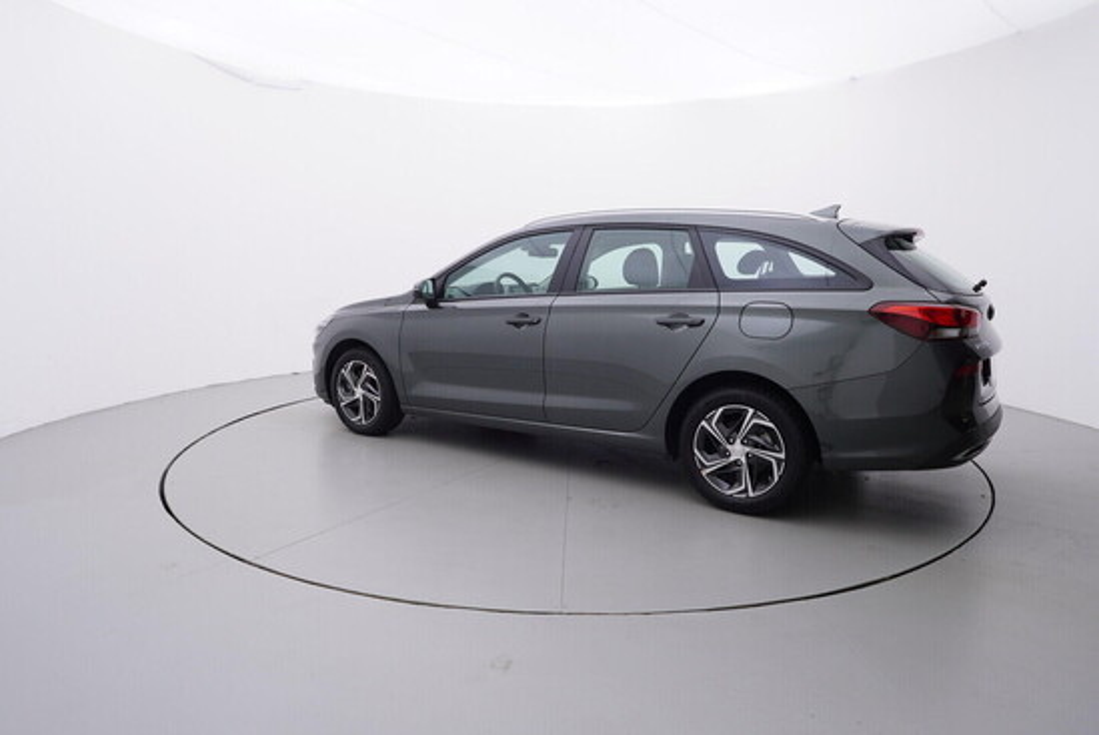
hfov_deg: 77.3
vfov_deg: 56.2
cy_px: 368
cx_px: 550
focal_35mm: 22
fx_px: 687
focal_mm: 15
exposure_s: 1/80
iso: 200
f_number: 5
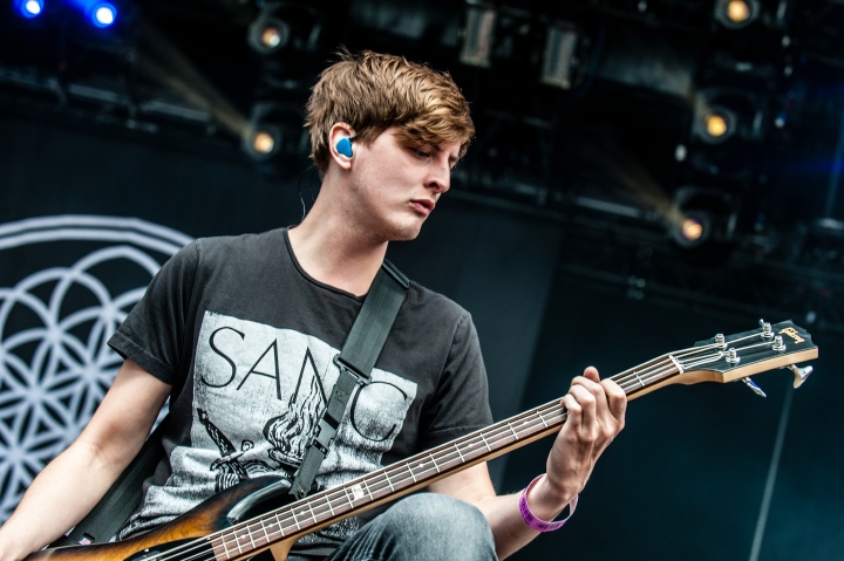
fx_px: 1640
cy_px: 280
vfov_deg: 19.4
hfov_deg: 28.9
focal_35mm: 70
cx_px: 422
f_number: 5
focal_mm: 70
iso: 400
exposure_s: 1/320
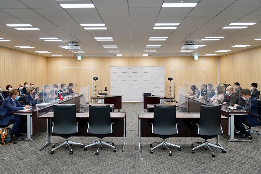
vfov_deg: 45.0
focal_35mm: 29
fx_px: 210
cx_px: 130
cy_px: 87
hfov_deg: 63.7
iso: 320
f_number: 4
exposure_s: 1/30
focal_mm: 29
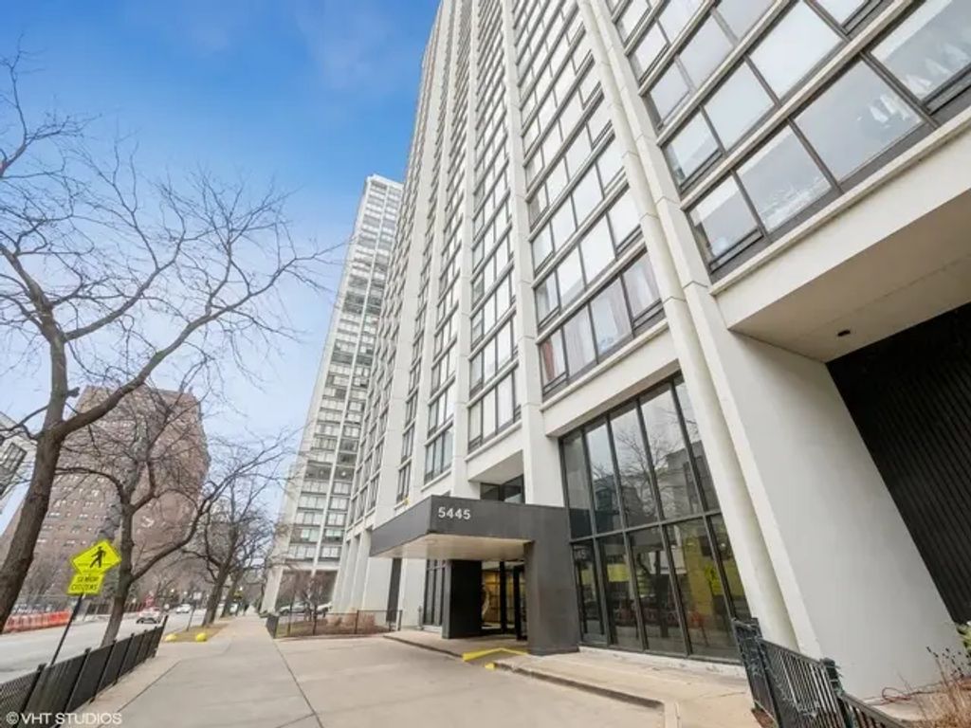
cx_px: 486
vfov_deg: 85.7
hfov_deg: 102.1
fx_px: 393
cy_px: 364
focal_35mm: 14
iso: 200
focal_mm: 7
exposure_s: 1/10
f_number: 8
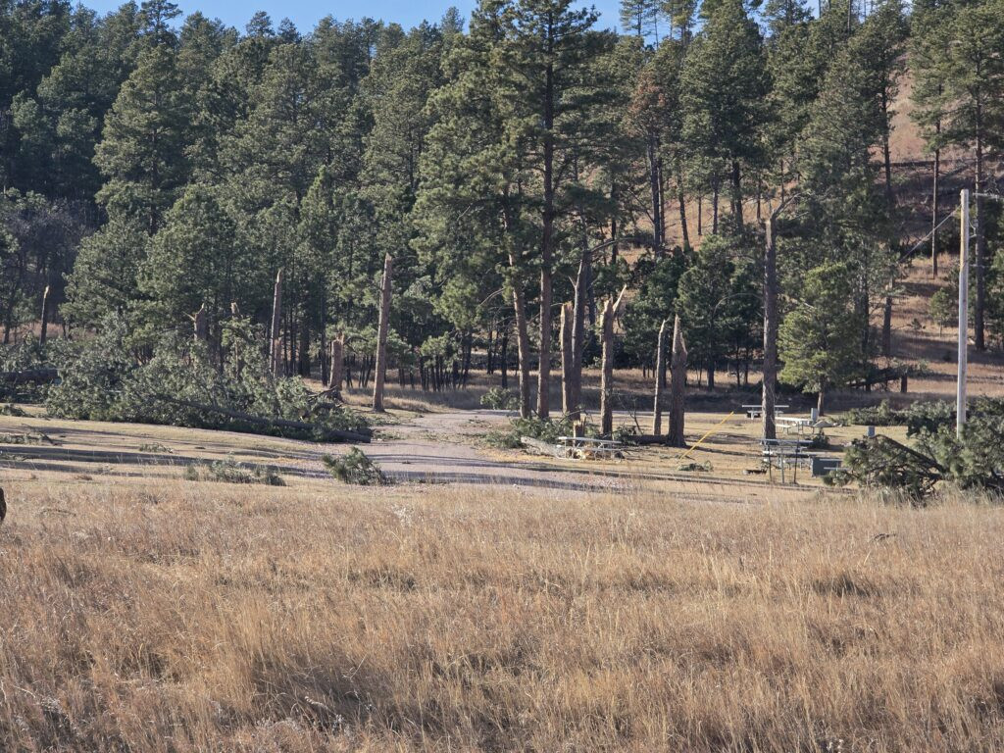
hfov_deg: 17.1
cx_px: 502
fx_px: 3335
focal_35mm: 115
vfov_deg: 12.9
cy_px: 376
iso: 64
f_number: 3.4
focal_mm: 18.6
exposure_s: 1/648
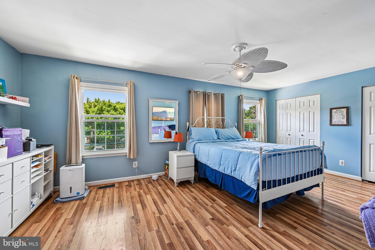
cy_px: 125
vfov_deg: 81.2
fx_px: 146
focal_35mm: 14
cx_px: 188
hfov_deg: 104.3
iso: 400
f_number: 8
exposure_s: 1/15
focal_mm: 14
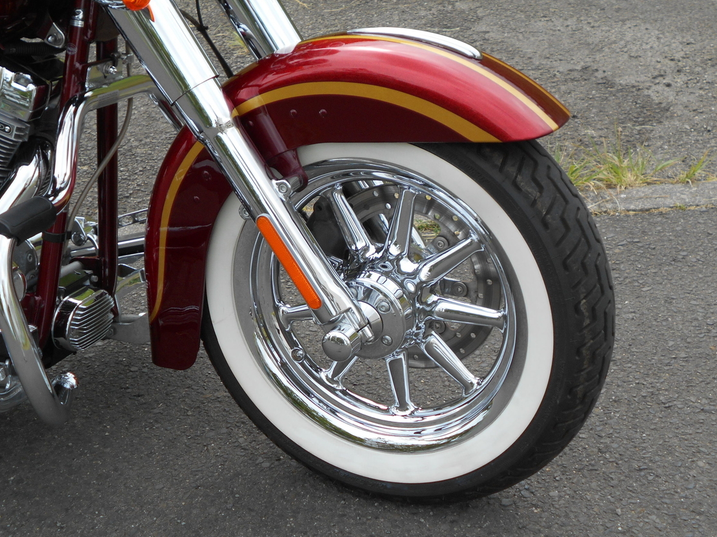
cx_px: 356
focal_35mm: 54
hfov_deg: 35.5
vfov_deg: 27.0
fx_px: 1118
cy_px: 257
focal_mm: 8.8
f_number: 4.5
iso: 80
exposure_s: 1/250
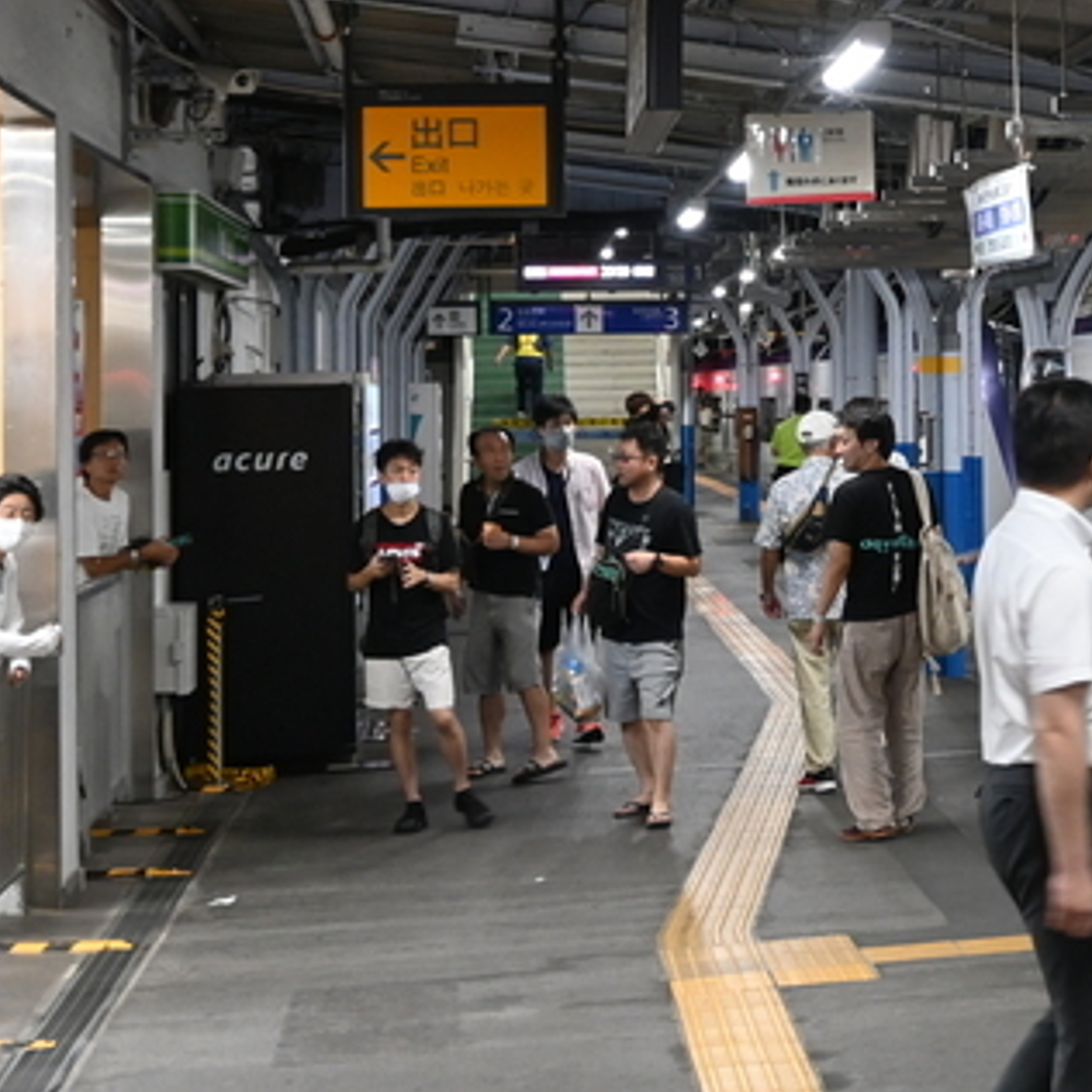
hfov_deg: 16.7
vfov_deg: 17.0
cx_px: 1127
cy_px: 200
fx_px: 3627
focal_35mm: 102
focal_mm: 21
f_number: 4
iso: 800
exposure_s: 1/40
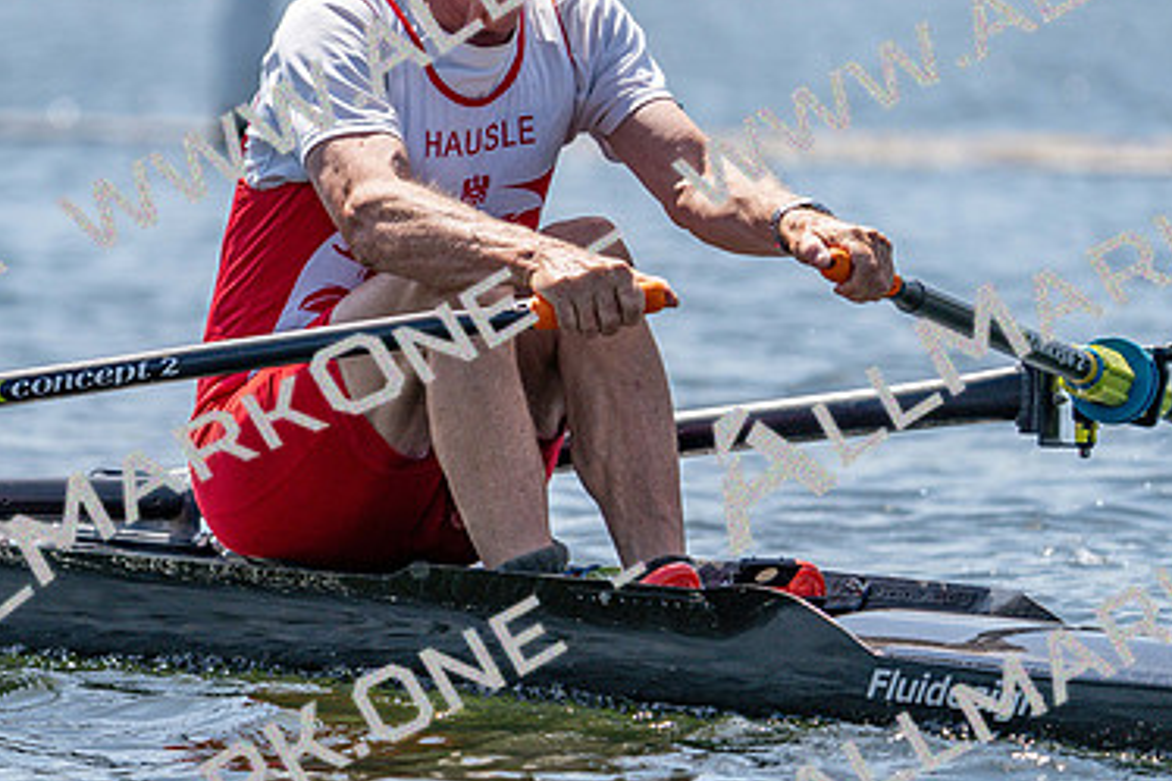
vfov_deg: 2.8
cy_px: 259
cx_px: 445
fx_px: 15749
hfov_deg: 4.3
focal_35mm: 484
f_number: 6.3
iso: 320
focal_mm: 312
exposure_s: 1/2000
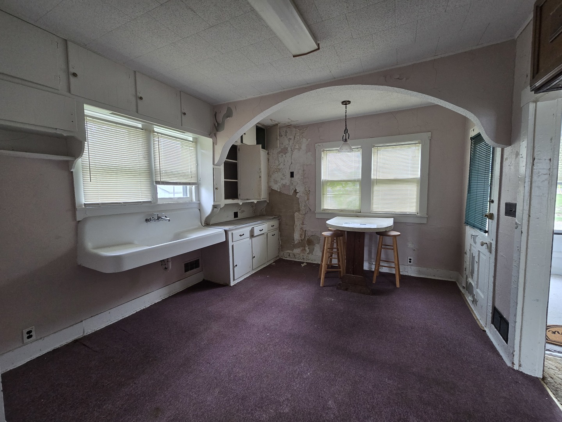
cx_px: 281
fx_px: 211
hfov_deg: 106.2
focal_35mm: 13
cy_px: 211
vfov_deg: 89.9
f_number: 2.2
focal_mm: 2.2
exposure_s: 1/60
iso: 200
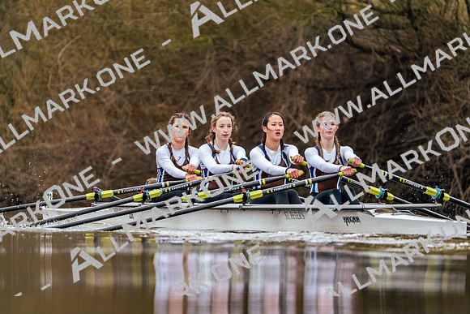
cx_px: 235
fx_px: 7299
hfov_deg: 3.7
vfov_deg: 2.5
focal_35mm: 559
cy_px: 157
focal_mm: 559
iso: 2000
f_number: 6.3
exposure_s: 1/2000
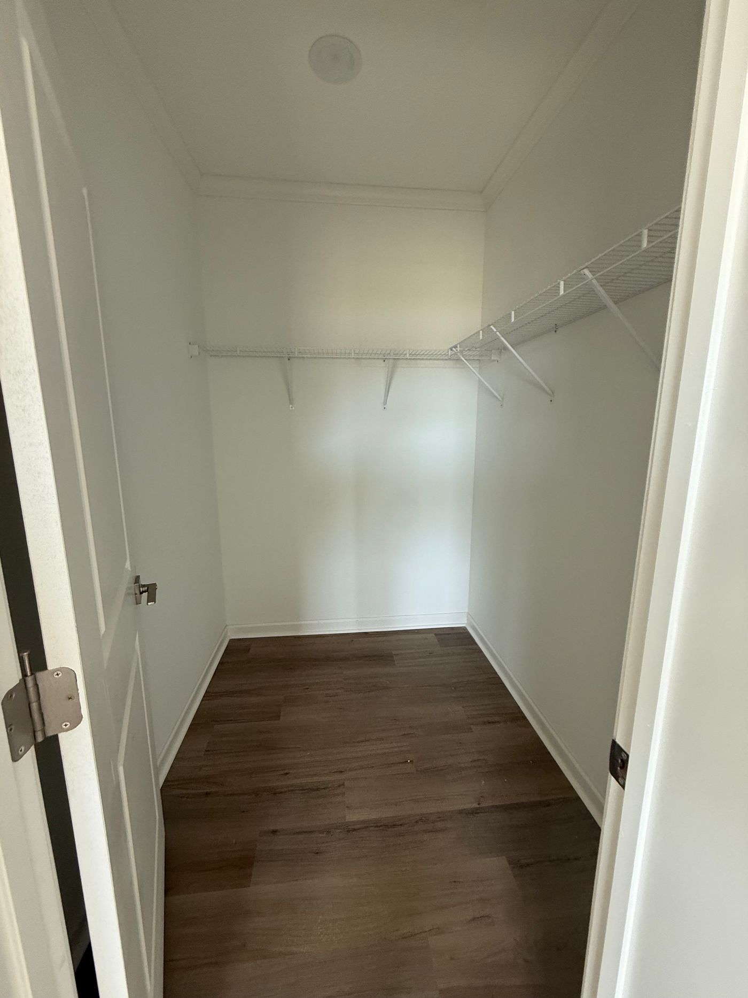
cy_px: 499
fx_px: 403
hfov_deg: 85.7
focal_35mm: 14
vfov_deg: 102.1
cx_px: 374
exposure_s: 1/99
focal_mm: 2.22
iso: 200
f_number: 2.2
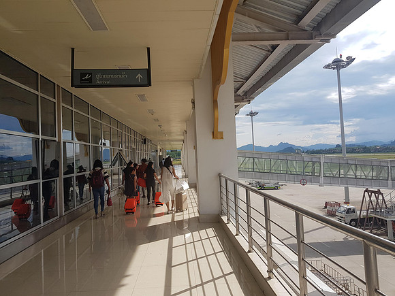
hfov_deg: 67.3
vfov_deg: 53.1
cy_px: 148
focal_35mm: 26
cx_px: 198
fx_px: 297
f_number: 1.7
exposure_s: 1/1992
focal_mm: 4.2
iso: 40
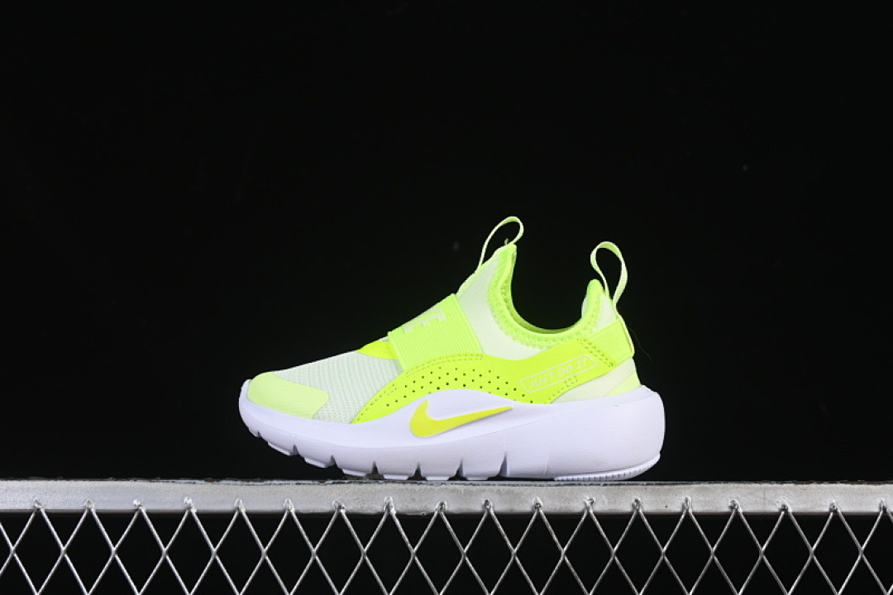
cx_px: 446
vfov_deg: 18.2
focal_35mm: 75
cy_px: 298
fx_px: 1860
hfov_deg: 27.0
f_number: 8
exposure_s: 1/80
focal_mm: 50
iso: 160
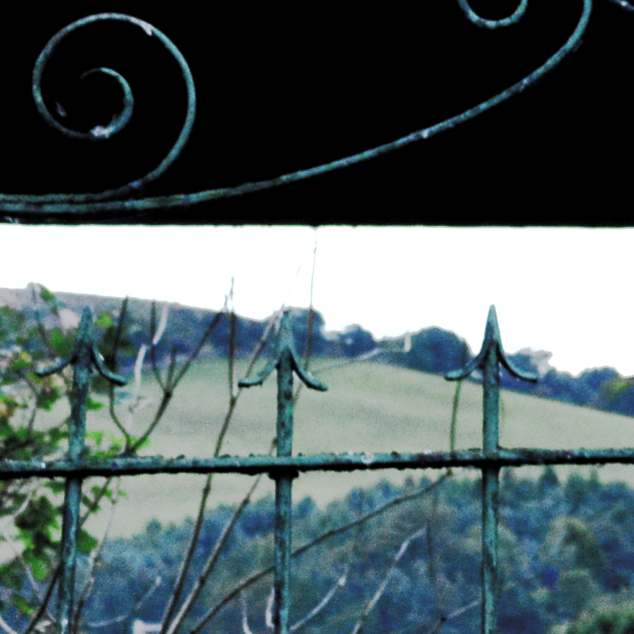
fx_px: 4932
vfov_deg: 7.3
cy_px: 610
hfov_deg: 7.4
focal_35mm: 238
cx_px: 383
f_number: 4.5
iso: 800
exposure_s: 1/100
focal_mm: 28
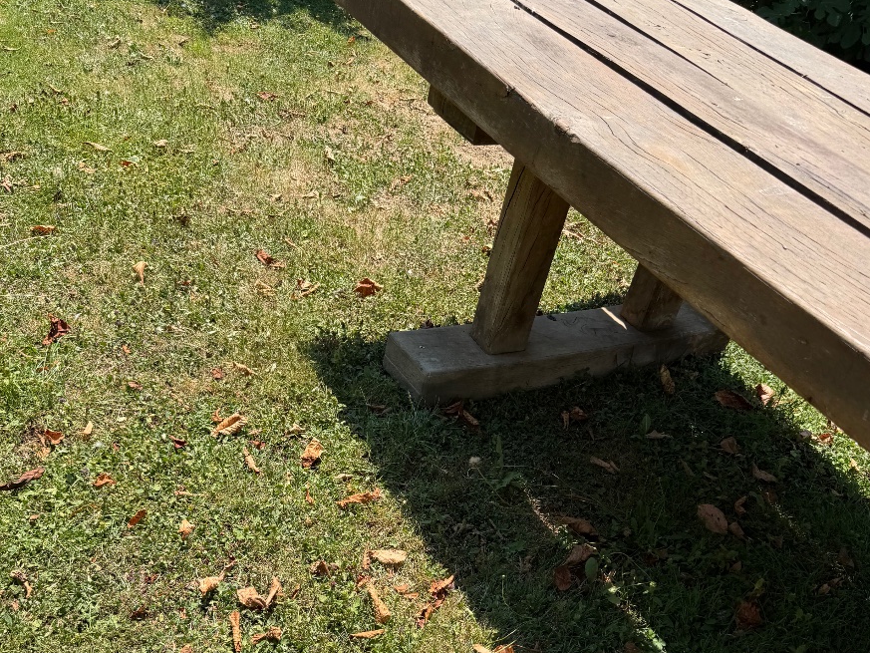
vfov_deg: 41.6
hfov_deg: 55.3
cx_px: 433
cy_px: 496
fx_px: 829
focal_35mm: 33
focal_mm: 6.76
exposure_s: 1/2169
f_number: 1.78
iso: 80
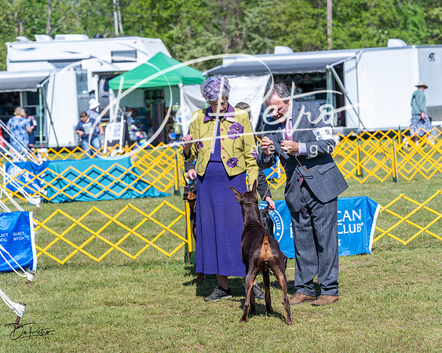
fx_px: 1944
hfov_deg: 13.0
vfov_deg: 10.4
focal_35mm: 149
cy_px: 176
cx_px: 212
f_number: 6.3
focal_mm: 132
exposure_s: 1/1250
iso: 250
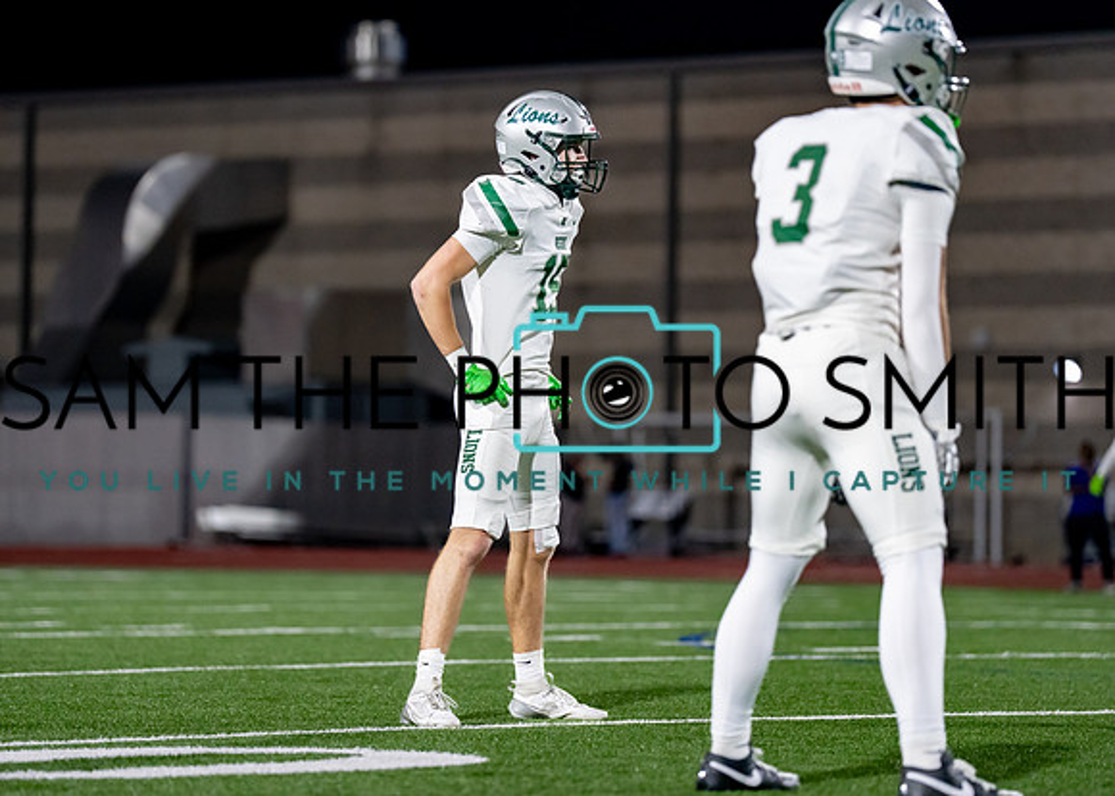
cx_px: 551
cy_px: 341
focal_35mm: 189
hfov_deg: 10.7
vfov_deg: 7.6
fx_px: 5973
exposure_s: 1/1250
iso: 3200
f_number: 2.8
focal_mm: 155
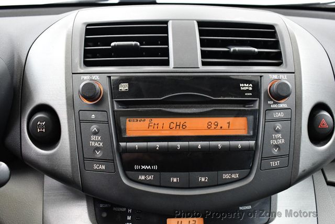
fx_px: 335
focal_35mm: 36
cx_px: 168
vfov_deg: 36.9
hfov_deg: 53.1
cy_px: 112
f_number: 3.5
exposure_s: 1/80
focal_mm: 18
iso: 3200
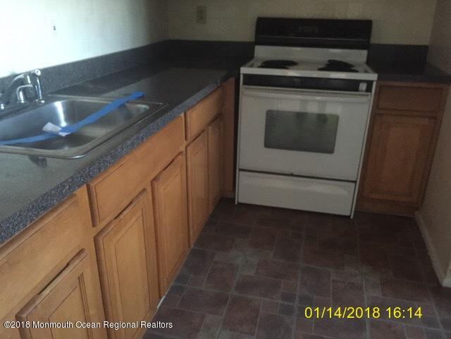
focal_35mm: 29
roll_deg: +0.1
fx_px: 378
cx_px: 226
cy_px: 170
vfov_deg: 48.2
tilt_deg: -23.6
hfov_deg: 61.7
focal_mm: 4.15
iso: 320
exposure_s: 1/15
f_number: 2.2
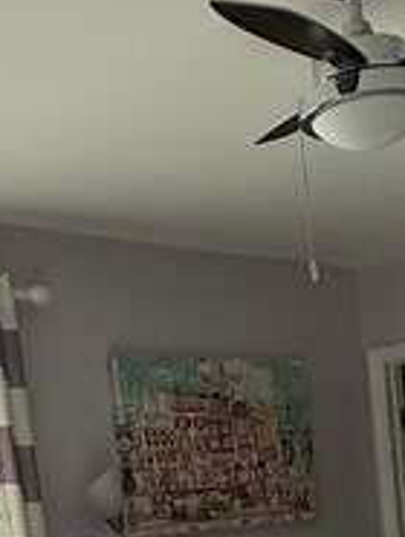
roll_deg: +5.0
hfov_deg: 18.9
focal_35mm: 77
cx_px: 338
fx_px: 1198
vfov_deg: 22.8
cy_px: 681
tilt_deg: -7.7
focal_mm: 2.22
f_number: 2.2
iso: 64
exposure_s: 1/225
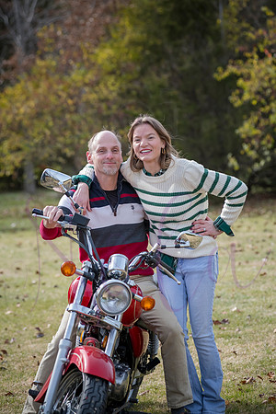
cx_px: 138
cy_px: 207
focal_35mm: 125
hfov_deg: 11.0
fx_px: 1437
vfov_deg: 16.4
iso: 400
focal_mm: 125
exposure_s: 1/1000
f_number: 4.5
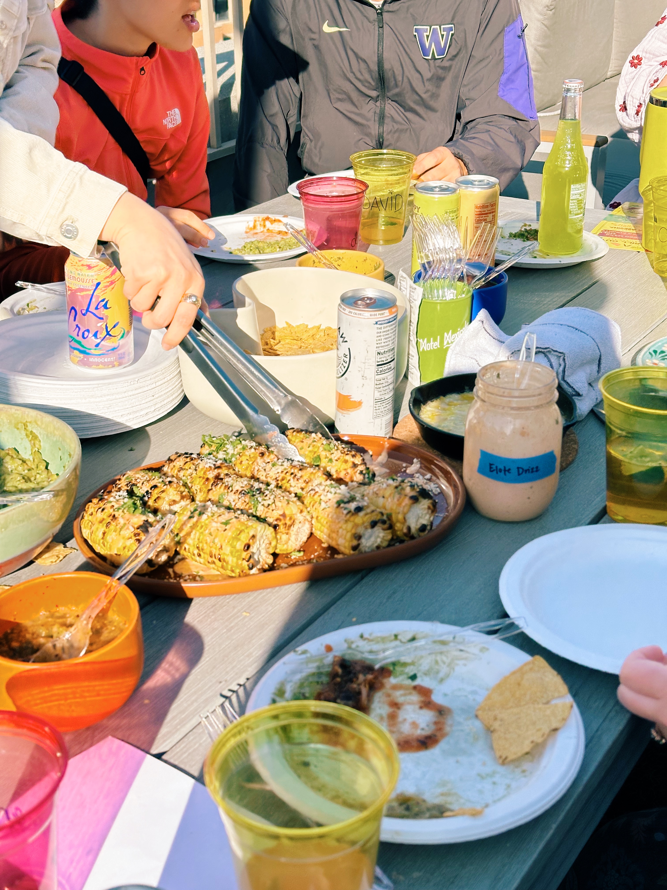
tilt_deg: -26.6
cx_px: 334
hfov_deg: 30.3
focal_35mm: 48
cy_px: 445
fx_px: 1233
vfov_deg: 39.7
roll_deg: +0.9
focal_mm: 6.86
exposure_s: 1/3597
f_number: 1.78
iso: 64
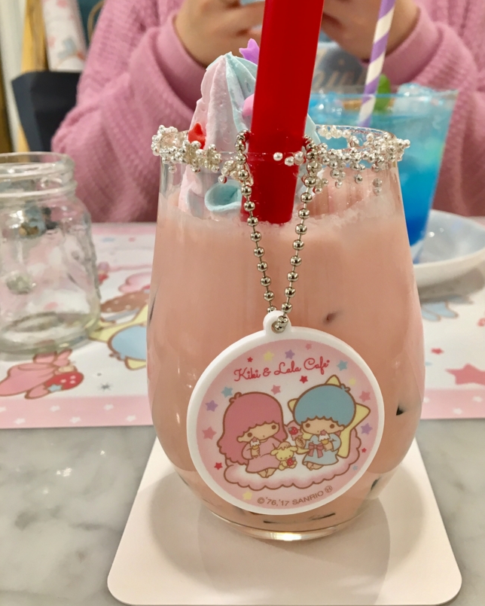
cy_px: 291
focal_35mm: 36
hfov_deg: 41.0
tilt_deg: -19.3
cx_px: 282
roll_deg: +1.2
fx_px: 646
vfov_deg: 50.3
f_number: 2.2
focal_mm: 4.15
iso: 50
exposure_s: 1/30
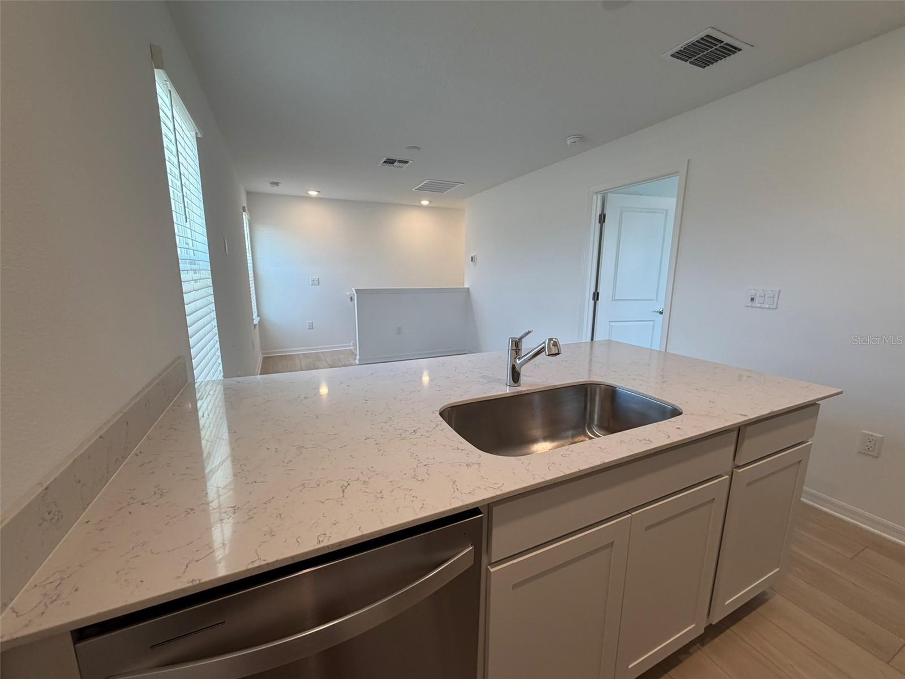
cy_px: 340
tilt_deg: -11.8
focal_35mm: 14
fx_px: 366
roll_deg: +0.1
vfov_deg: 85.7
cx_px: 452
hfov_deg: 102.1
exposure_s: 1/120
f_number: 2.2
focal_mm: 2.22
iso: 100
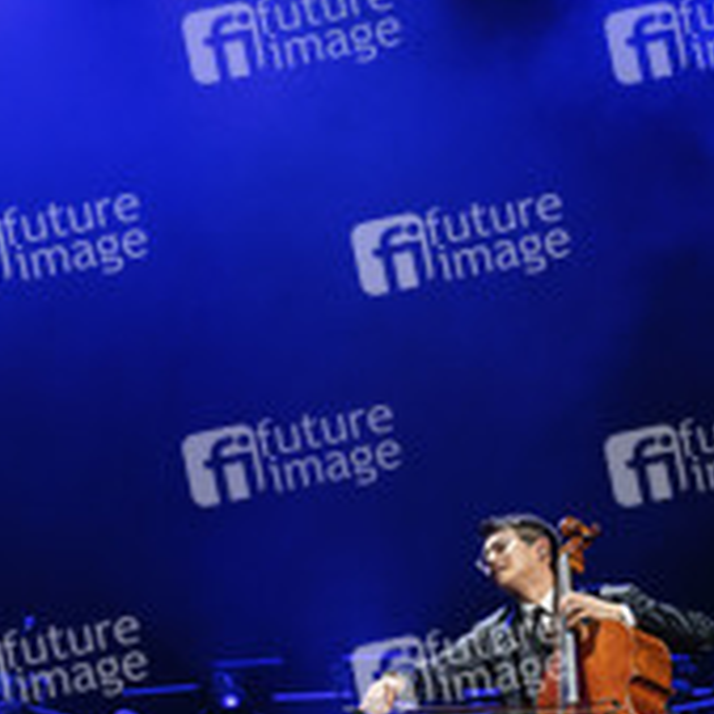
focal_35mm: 59
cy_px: 562
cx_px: -74
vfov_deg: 28.5
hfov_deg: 26.7
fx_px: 1377
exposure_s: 1/250
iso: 2500
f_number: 4.5
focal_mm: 26
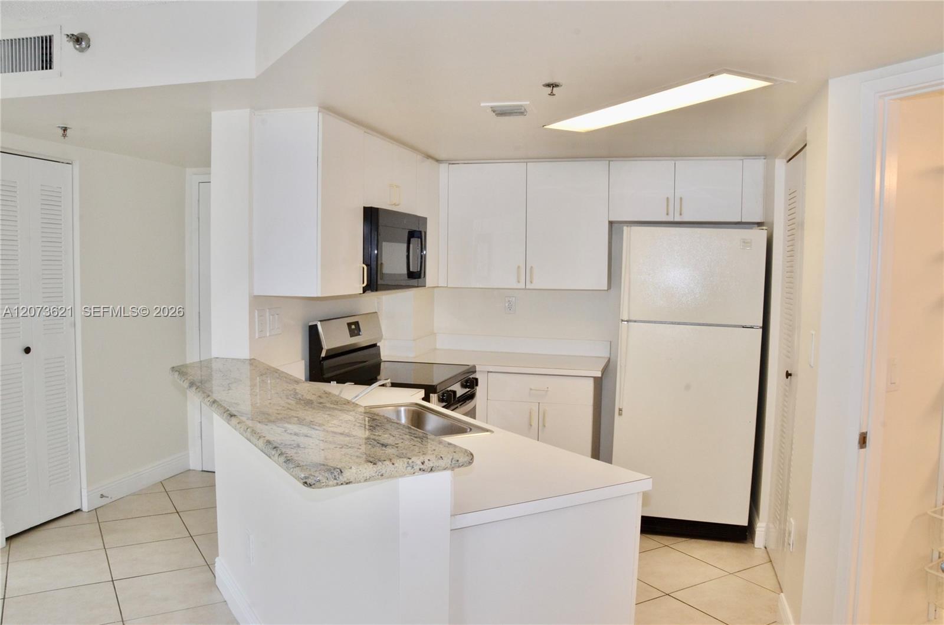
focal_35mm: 27
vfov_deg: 47.7
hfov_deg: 67.5
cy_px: 312
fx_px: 706
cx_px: 472
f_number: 18
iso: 800
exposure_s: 1/25
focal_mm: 18
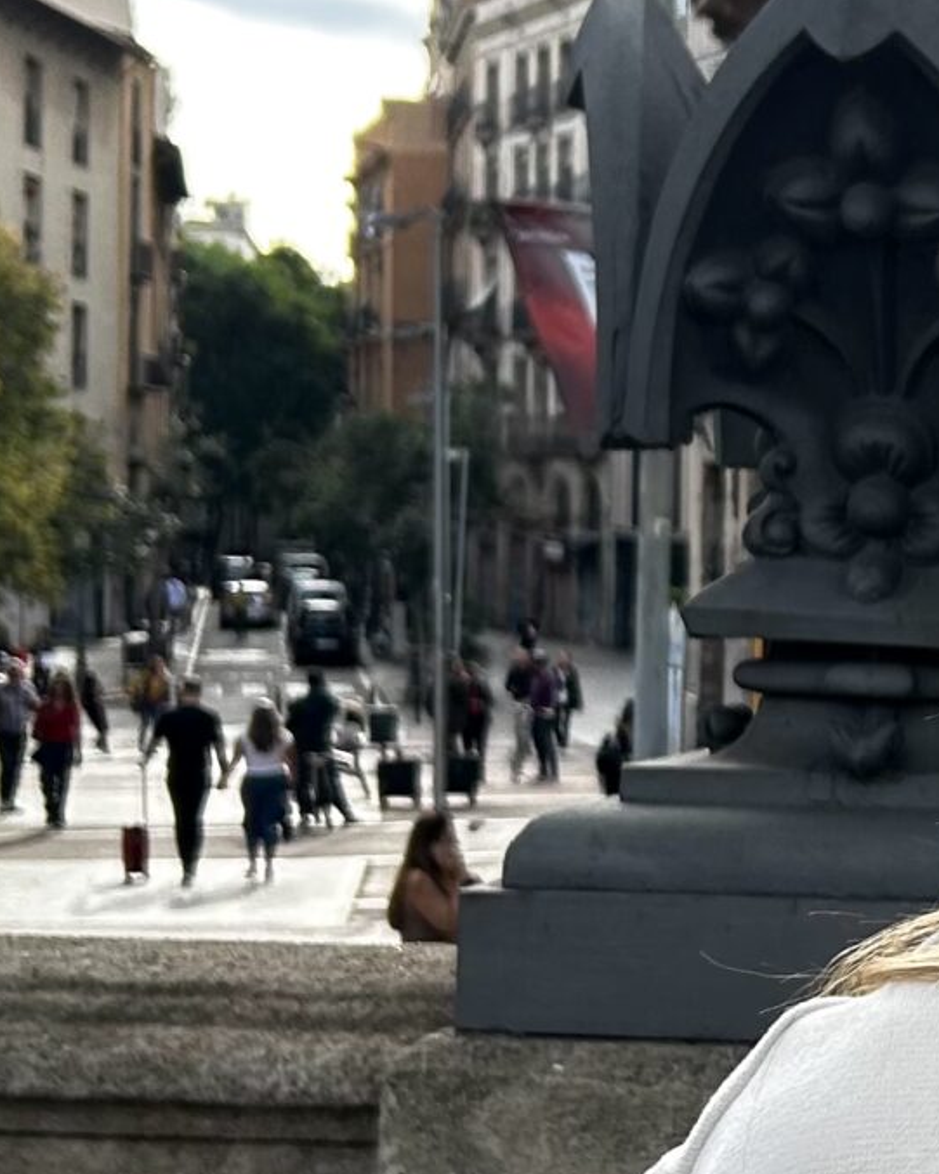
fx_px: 3337
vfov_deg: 19.9
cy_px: 714
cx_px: 1324
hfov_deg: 15.1
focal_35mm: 96
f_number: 1.5
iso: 50
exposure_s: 1/853
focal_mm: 5.7
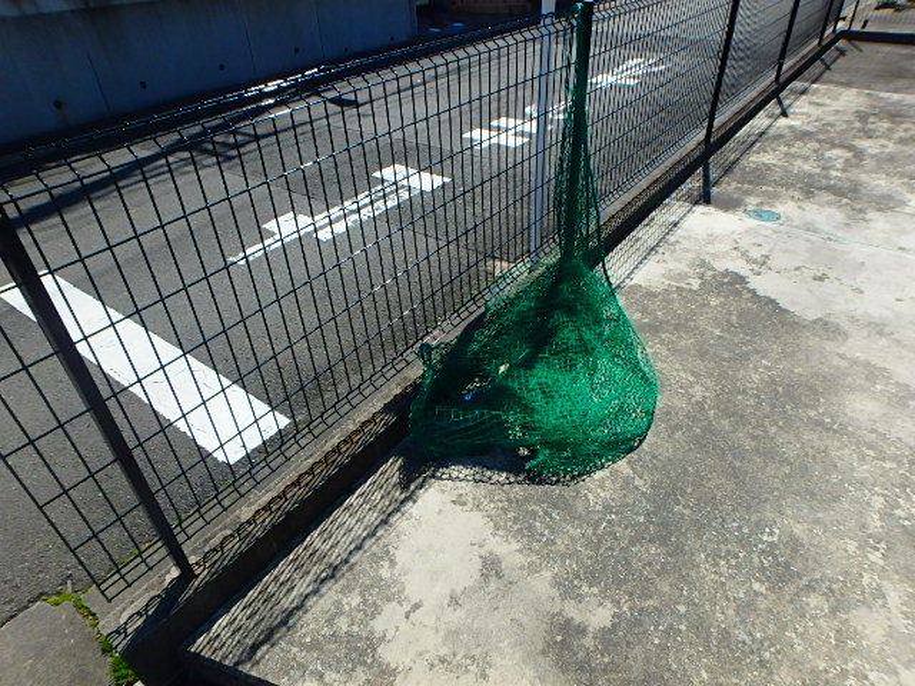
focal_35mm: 21
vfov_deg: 63.4
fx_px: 555
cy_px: 343
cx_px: 458
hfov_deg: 79.0
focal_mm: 3.7
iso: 125
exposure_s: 1/500
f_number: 6
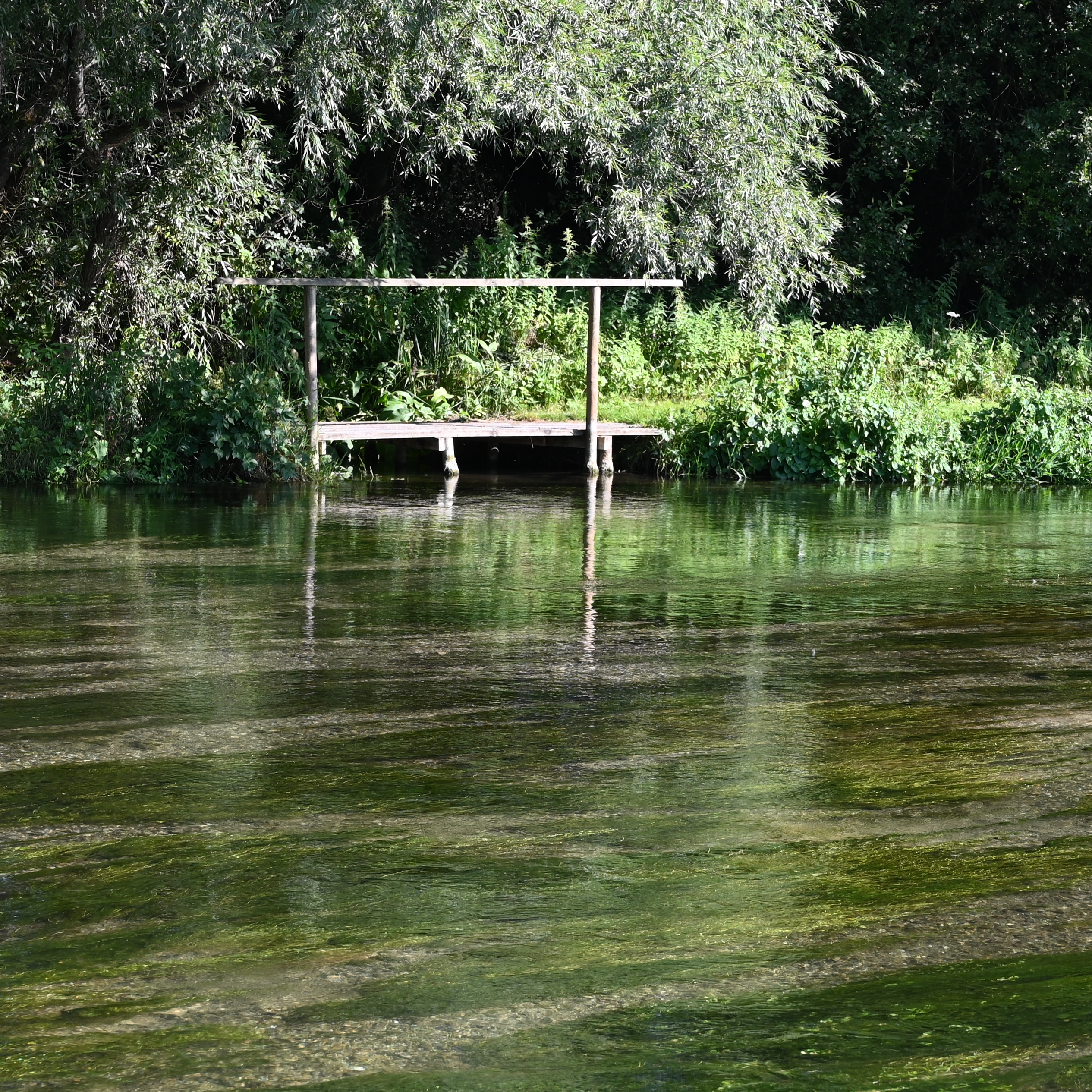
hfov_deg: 17.9
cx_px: 604
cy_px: 683
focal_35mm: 97
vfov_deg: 17.9
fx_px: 3462
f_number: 5.6
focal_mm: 48
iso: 180
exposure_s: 1/250
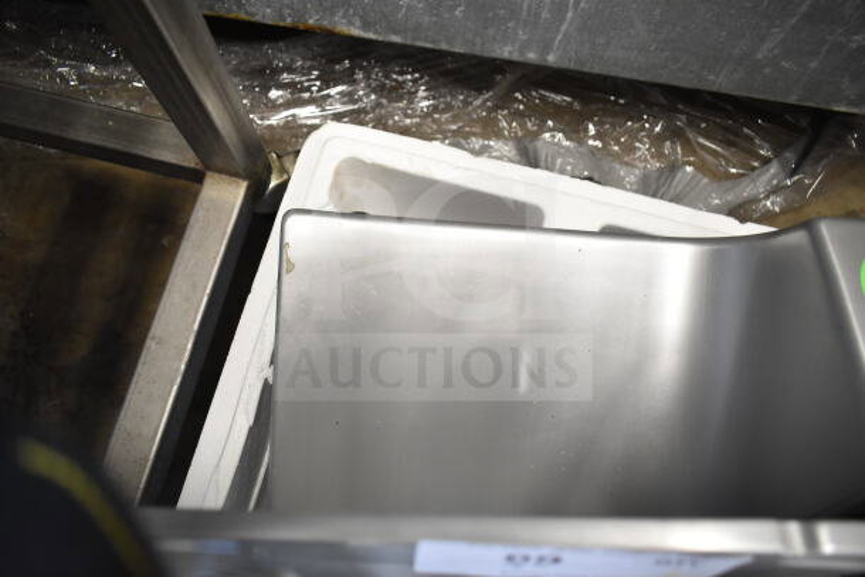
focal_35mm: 27
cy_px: 288
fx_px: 649
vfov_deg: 48.0
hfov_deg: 67.4
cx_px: 432
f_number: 3.5
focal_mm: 18
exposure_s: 1/50
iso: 1600
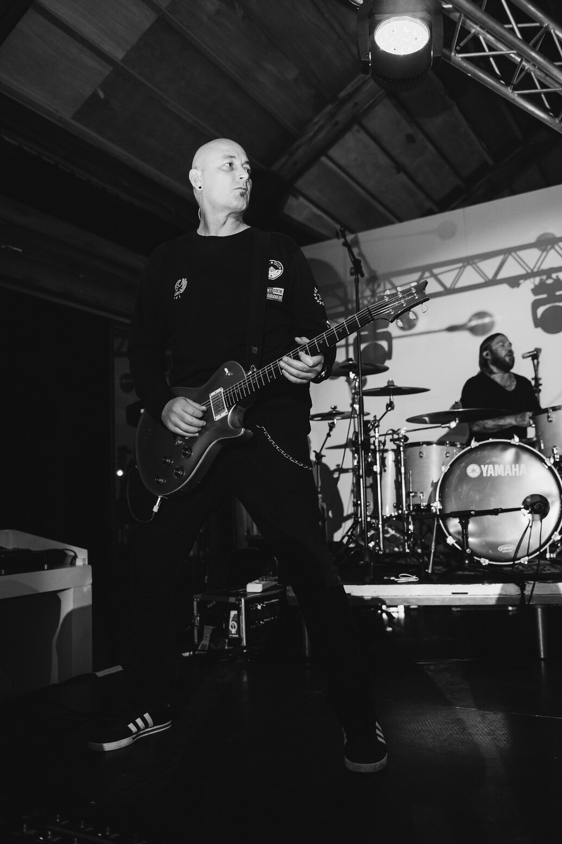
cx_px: 285
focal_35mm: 32
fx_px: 750
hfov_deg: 41.1
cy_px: 431
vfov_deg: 58.7
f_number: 2.8
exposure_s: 1/160
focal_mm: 31
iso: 640
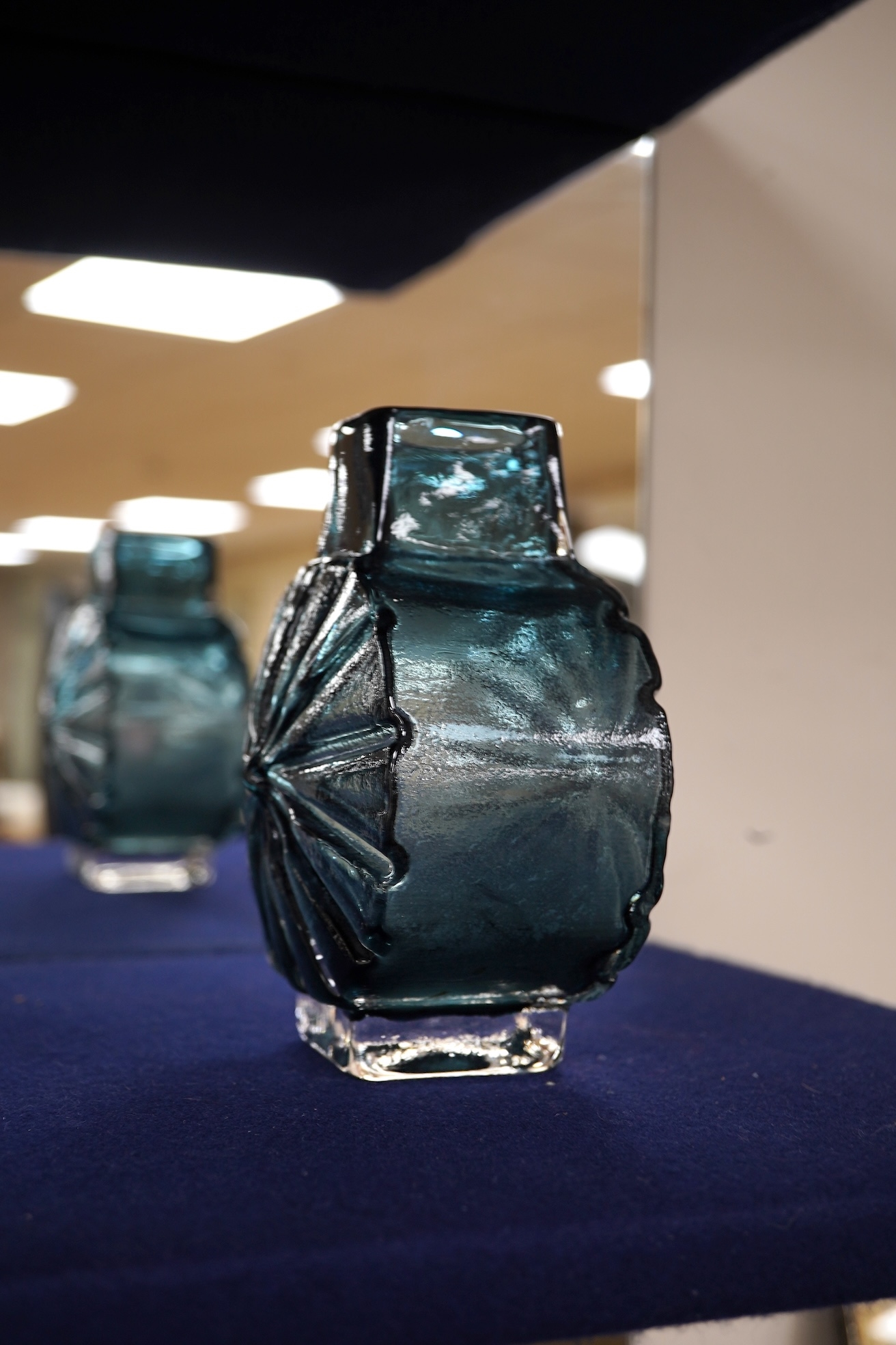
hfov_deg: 29.9
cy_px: 672
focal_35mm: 45
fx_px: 1680
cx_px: 448
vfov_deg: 43.6
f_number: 7.1
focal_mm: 30
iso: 160
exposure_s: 1/40
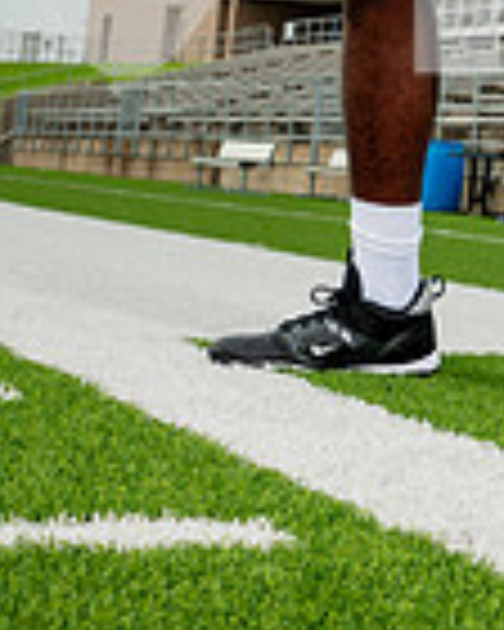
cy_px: -378
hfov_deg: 13.1
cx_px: 576
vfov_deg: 15.2
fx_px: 2144
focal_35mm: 115
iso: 125
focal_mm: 38
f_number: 7.1
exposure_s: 1/320
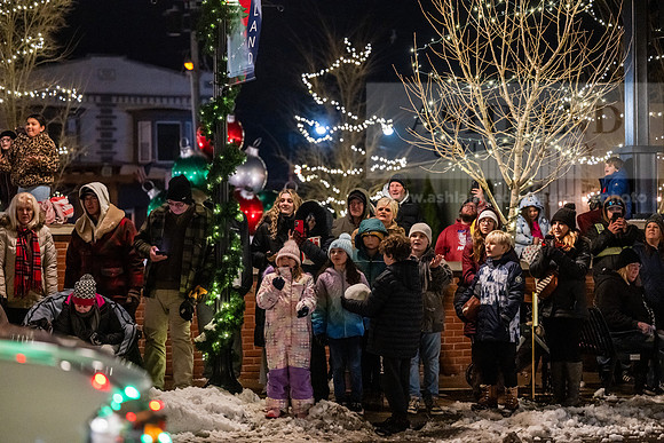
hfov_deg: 22.1
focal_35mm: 92
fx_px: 1697
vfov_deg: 14.9
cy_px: 222
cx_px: 332
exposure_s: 1/250
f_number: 2.8
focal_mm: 92
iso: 4000
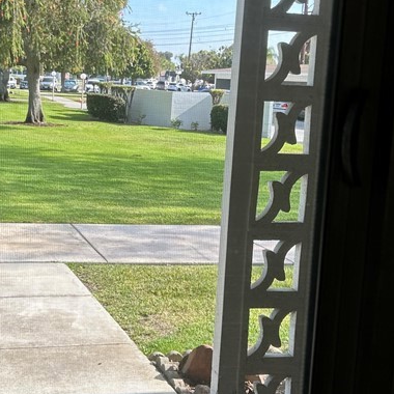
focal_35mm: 62
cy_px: 181
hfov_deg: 27.5
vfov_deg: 27.7
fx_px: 798
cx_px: 115
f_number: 1.5
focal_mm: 5.7
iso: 50
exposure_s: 1/696
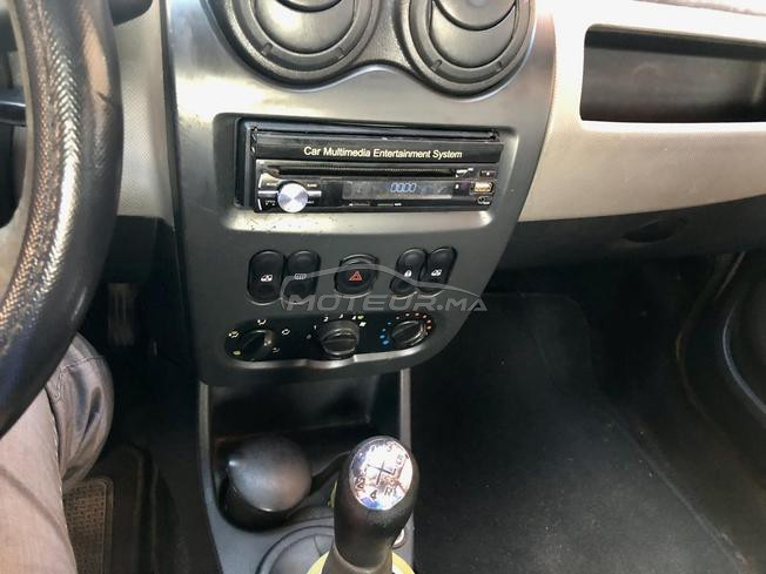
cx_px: 383
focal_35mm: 28
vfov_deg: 49.7
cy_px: 287
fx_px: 620
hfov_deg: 63.4
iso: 100
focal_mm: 3.99
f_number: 1.8
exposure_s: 1/7
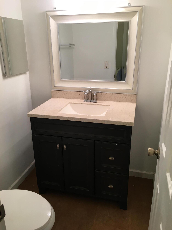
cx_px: 86
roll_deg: -0.3
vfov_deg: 61.7
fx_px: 192
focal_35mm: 29
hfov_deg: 48.2
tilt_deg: -16.4
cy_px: 115
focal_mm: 4.15
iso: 50
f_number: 2.2
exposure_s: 1/30
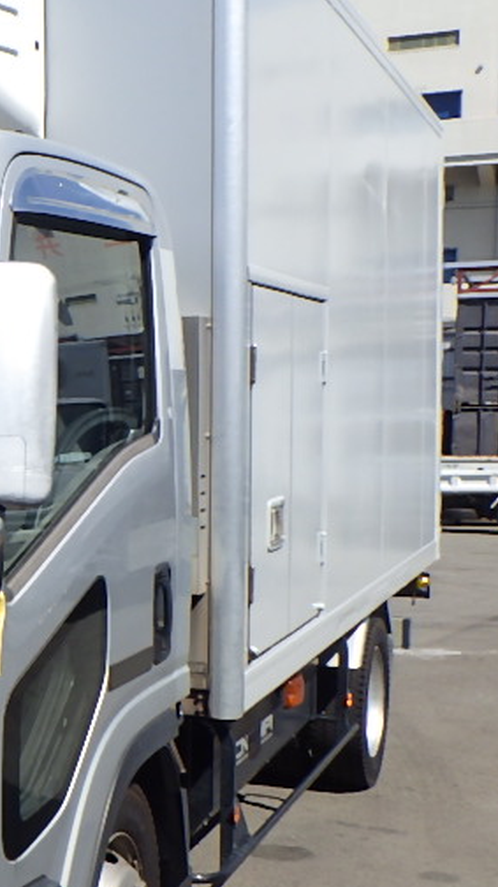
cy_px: 505
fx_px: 1457
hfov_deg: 17.5
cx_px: -243
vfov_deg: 33.8
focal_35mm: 62
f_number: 4.2
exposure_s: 1/1000
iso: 125
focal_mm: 5
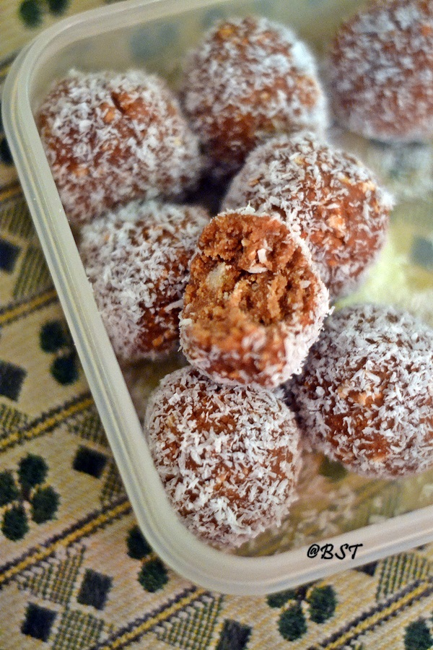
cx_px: 216
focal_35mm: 75
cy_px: 325
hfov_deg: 18.2
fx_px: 1353
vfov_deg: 27.0
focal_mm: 50
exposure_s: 1/20
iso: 3200
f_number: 1.8
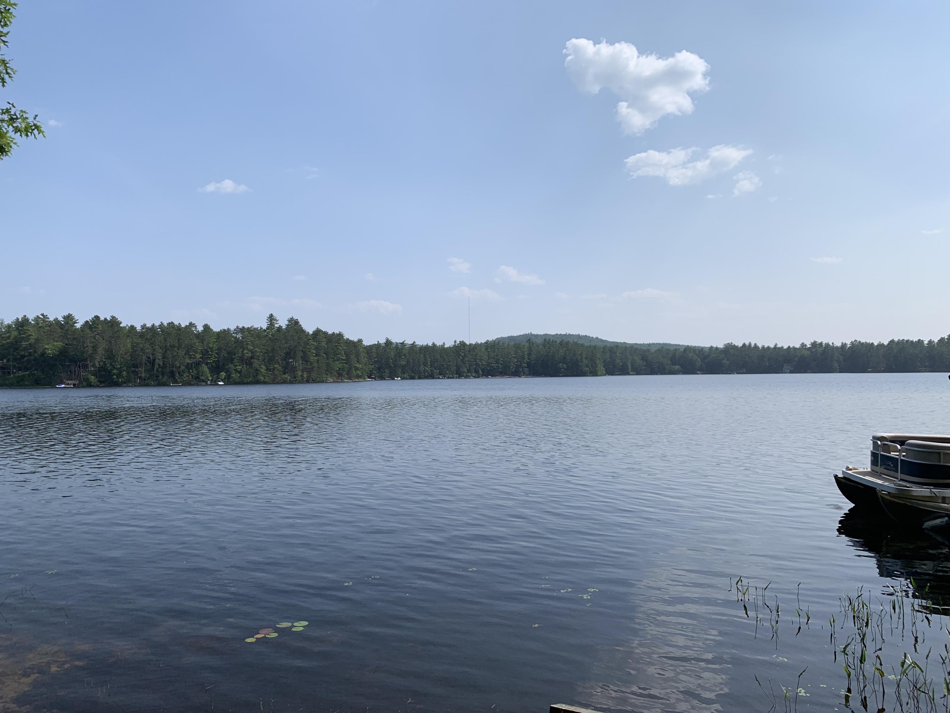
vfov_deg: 53.1
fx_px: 714
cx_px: 475
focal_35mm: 26
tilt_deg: +1.0
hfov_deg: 67.3
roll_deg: +1.1
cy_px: 356
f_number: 1.8
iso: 25
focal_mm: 4.25
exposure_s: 1/4673
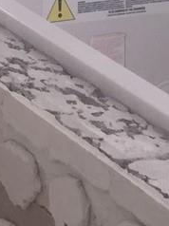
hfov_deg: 6.5
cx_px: -446
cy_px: -268
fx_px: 1272
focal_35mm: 195
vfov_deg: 9.3
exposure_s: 1/39
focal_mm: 4.15
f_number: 2.2
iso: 32
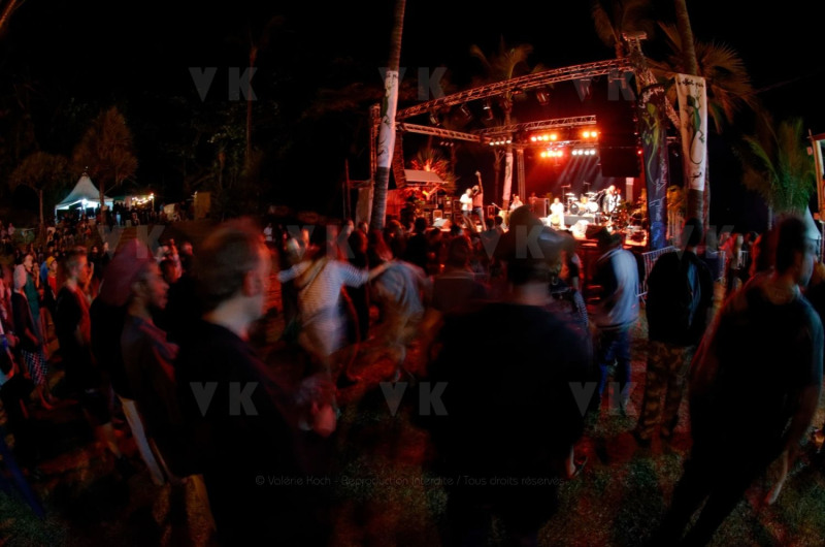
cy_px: 274
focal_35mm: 16
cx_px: 412
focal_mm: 10.5
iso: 1250
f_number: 8
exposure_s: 1/2
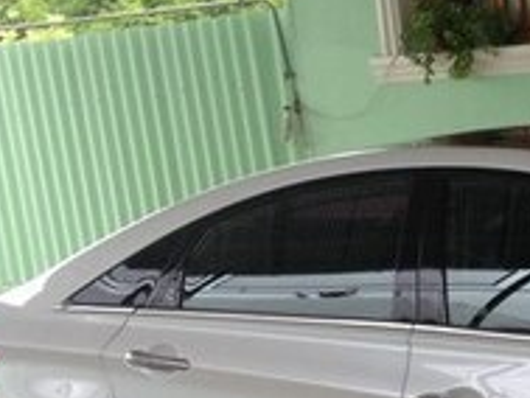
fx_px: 1762
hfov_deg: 15.5
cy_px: 343
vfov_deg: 12.8
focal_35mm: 115
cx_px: 841
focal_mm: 4.12
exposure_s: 1/120
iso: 64
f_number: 2.4
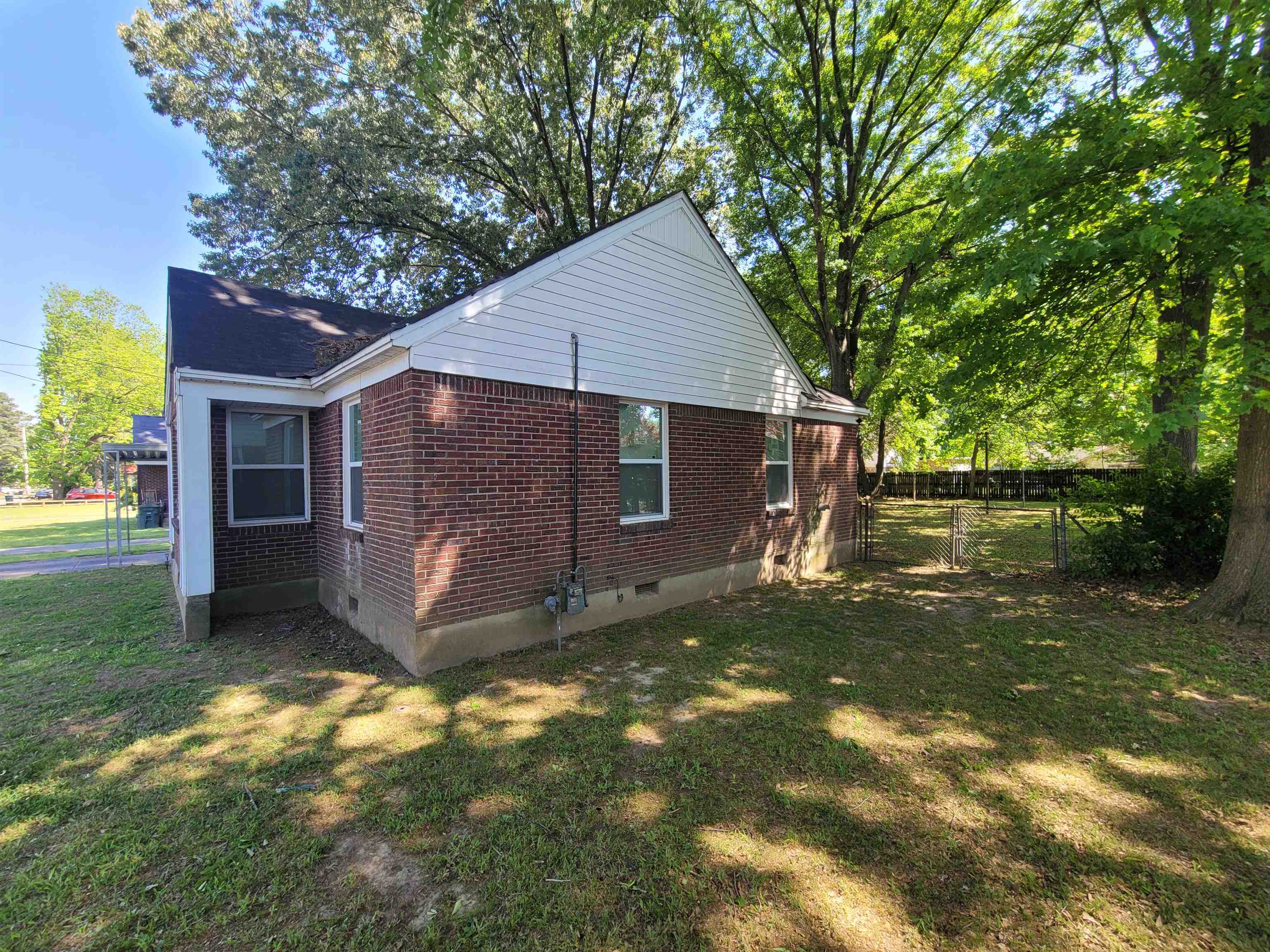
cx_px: 635
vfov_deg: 89.9
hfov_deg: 106.2
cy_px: 476
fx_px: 477
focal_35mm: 13
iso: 50
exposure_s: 1/189
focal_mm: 2.2
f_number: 2.2
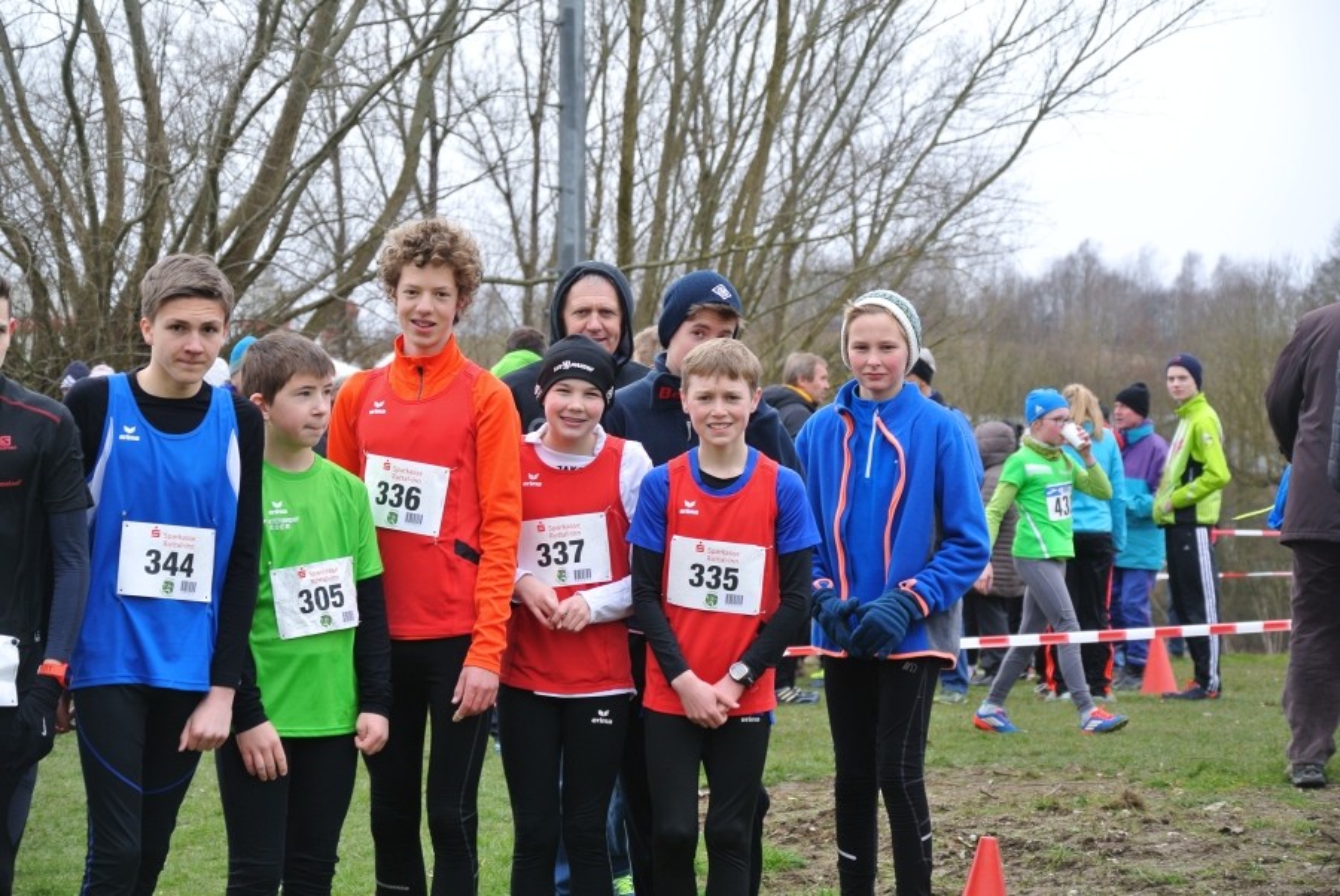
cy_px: 448
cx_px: 670
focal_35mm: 133
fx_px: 4955
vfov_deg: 10.3
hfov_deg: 15.4
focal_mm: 49.3
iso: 100
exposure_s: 1/160
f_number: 4
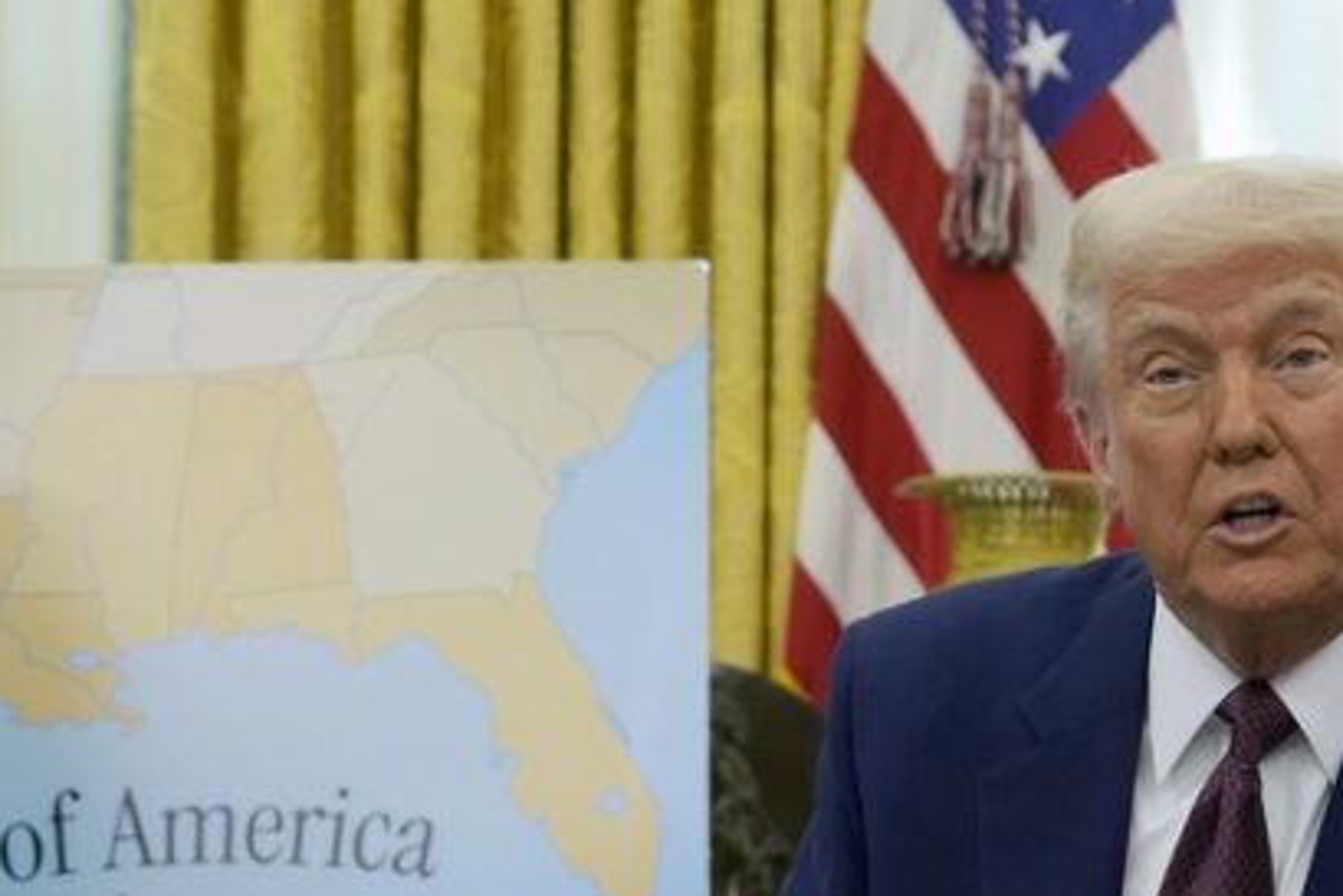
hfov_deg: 16.6
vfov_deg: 11.2
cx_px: 1087
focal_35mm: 122
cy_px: 451
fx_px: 4553
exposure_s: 1/400
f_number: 2.8
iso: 800
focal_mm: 39
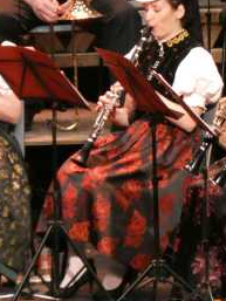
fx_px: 7732
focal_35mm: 889
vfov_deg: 2.2
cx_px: 219
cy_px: 135
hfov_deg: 1.7
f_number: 5.6
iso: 1600
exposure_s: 1/80
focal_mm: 76.7
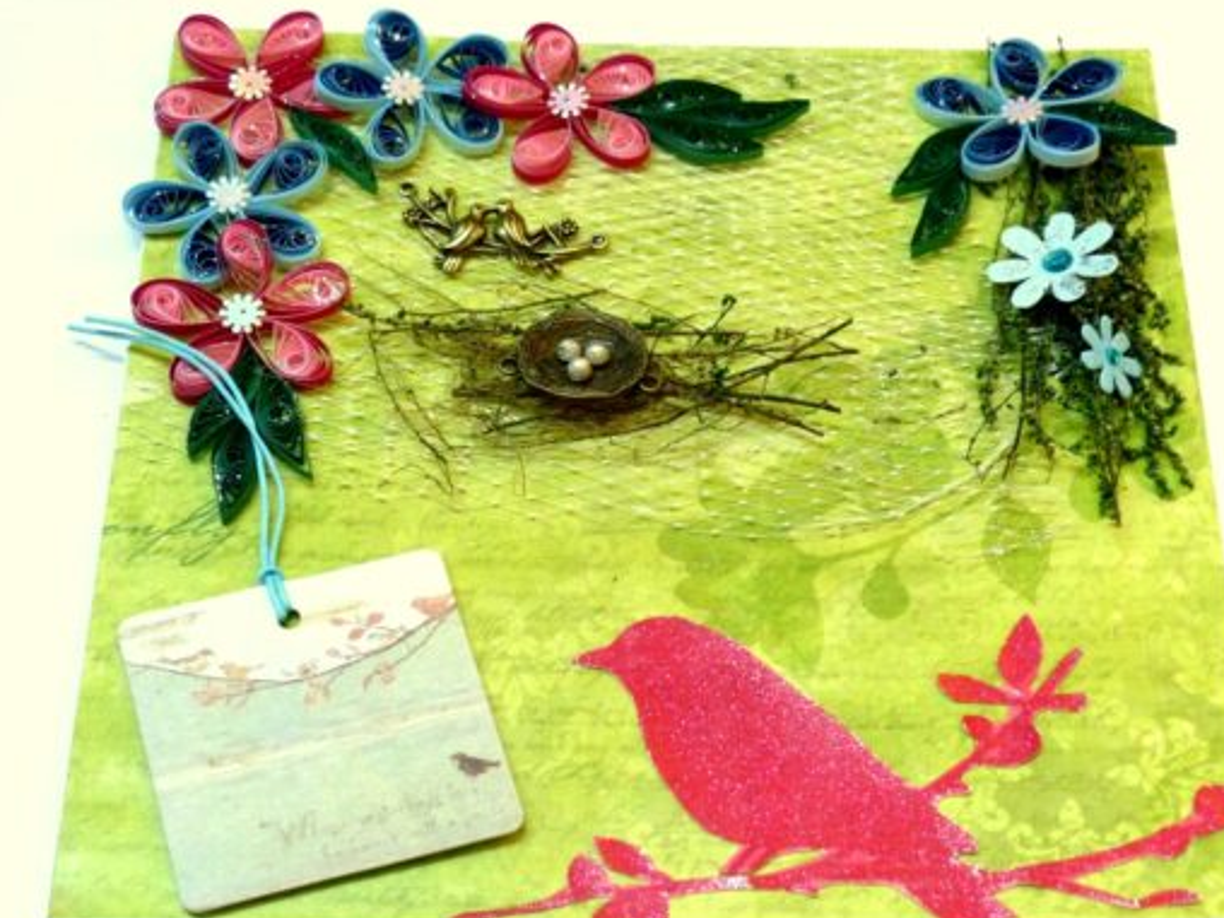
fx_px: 2546
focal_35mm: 72
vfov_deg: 20.4
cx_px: 660
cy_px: 448
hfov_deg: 27.0
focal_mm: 10.9
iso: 400
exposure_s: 1/50
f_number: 3.5
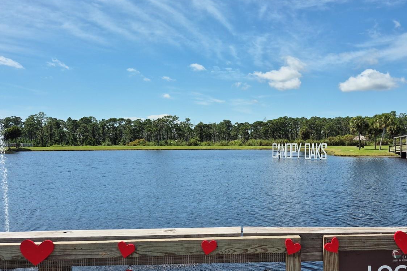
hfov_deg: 55.0
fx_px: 384
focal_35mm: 34
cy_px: 160
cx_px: 261
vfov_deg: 38.7
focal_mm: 5.4
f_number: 1.8
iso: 25
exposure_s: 1/2240
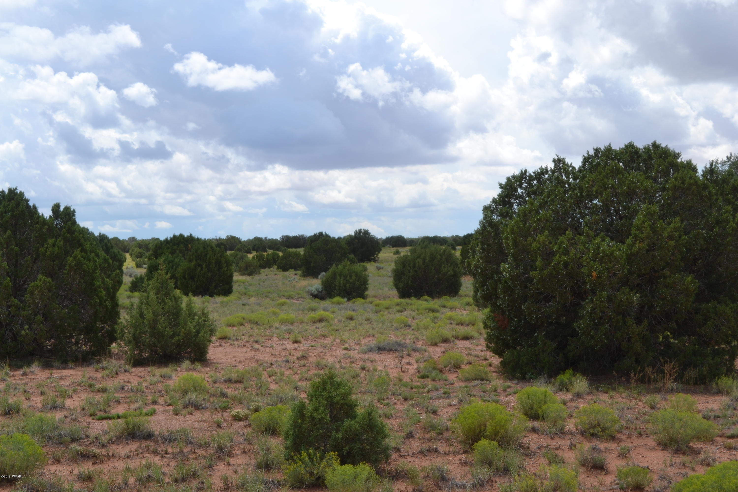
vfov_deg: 28.1
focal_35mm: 48
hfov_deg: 41.1
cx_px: 369
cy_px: 246
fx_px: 984
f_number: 8
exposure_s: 1/250
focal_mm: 32
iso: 100
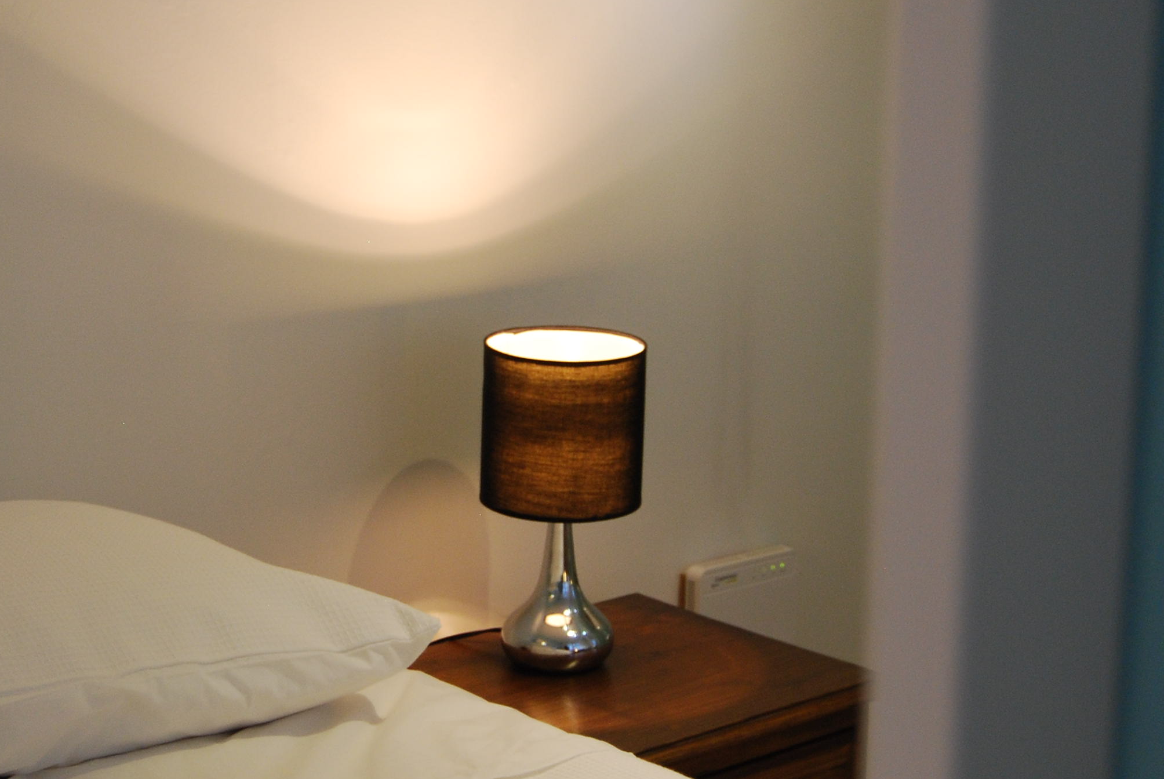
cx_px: 394
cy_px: 396
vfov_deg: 16.9
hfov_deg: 24.9
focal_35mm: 81
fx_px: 2622
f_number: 4.2
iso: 400
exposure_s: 1/20
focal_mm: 28
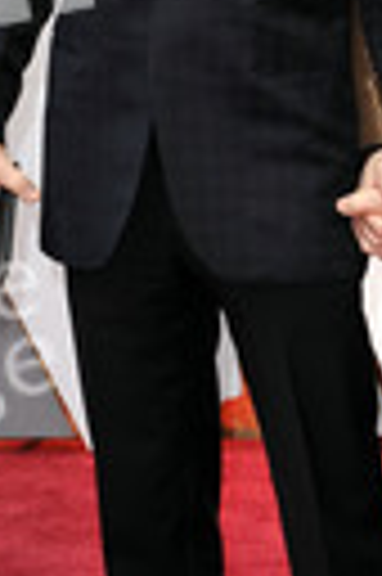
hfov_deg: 5.6
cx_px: 317
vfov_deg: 8.4
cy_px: 144
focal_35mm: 244
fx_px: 3894
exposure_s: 1/250
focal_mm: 78
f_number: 8
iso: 1000
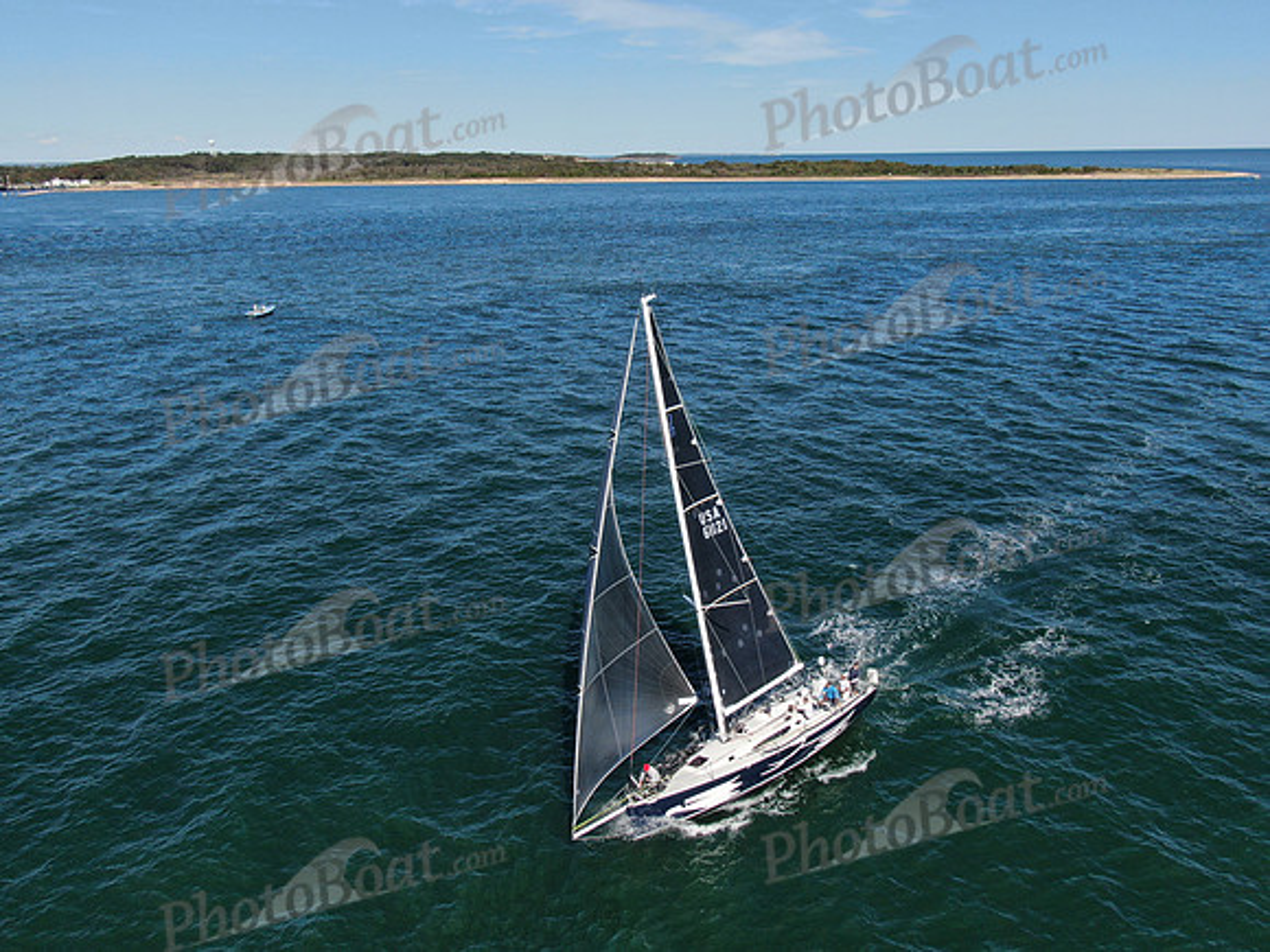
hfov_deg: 71.6
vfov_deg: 56.8
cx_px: 635
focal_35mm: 24
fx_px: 881
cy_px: 476
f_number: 2.8
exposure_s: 1/1600
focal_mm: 4.39
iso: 100
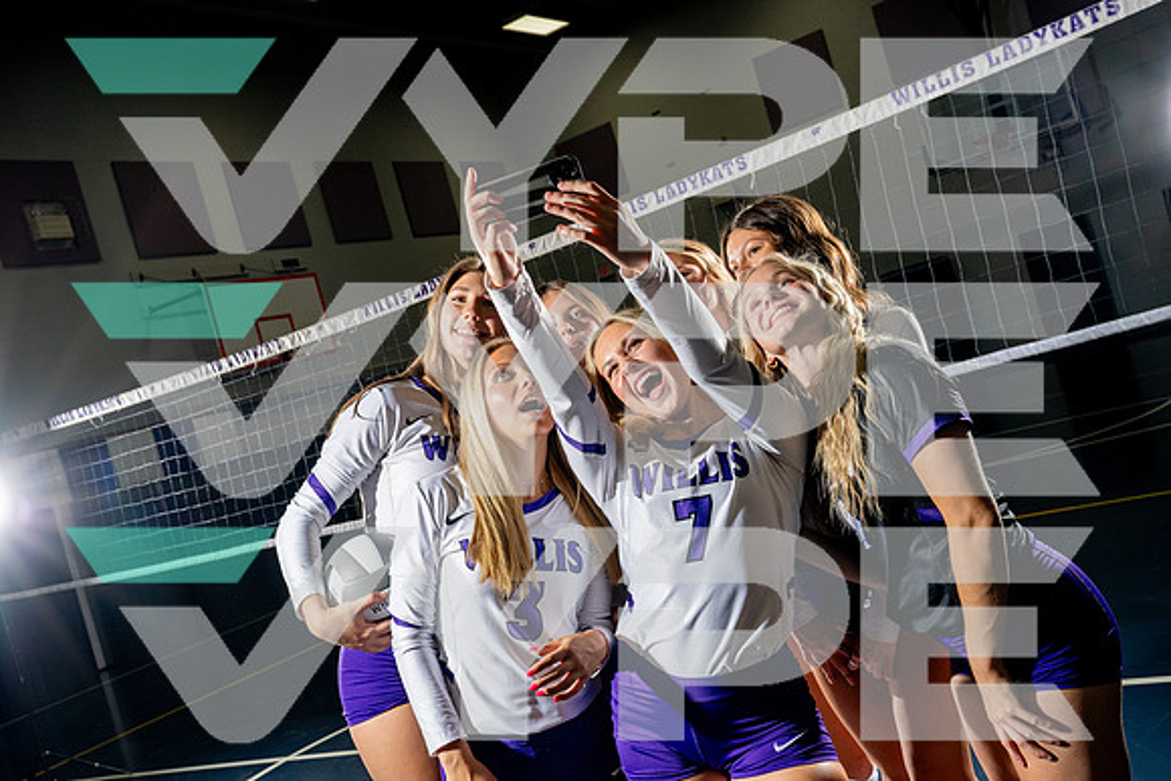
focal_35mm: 37
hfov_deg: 51.9
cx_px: 586
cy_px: 390
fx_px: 1204
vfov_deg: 36.0
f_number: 8
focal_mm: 37
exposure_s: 1/250
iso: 500
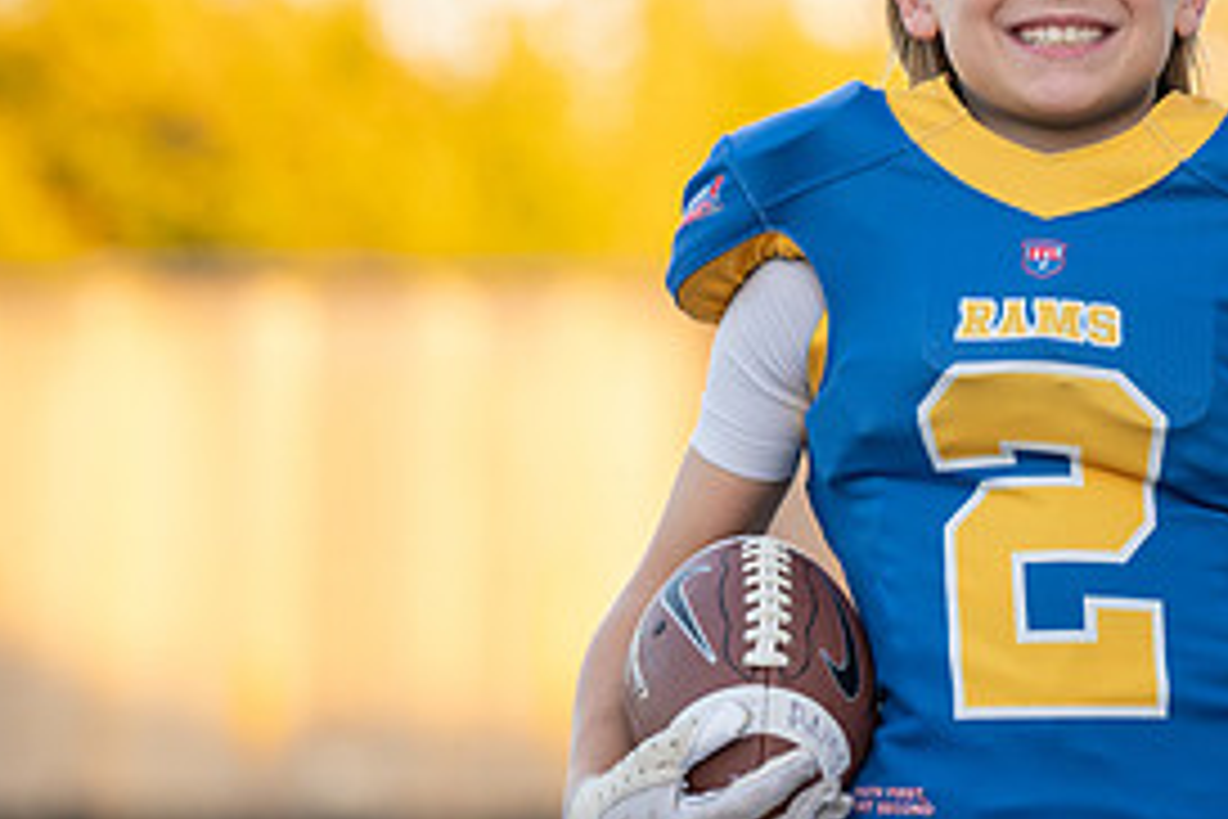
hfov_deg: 6.2
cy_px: 353
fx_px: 11256
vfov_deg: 4.2
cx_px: 1090
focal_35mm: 330
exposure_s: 1/320
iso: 320
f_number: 2.8
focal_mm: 132
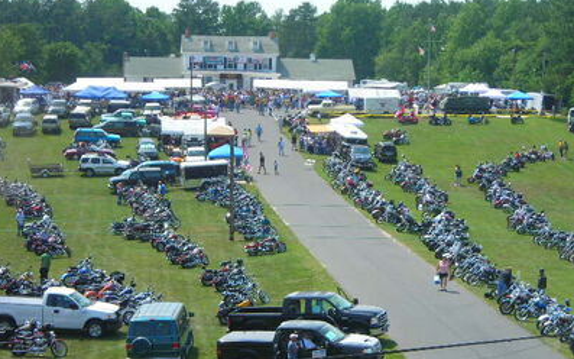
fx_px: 1502
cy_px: 174
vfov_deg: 13.6
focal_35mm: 96
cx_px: 286
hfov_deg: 21.6
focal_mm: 14.8
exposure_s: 1/252
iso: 50
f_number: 4.6
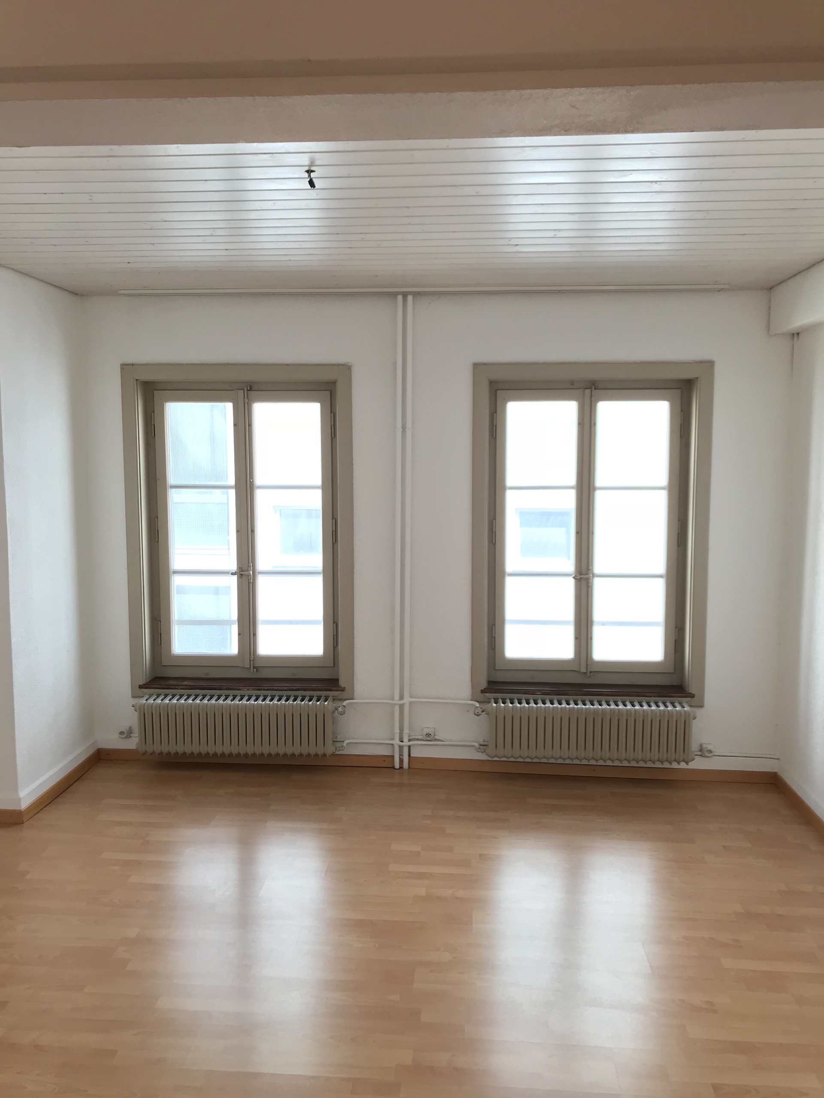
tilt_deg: -7.1
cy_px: 549
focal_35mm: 28
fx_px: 889
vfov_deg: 63.4
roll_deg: -0.2
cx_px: 412
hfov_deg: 49.7
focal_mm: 3.99
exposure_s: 1/100
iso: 25
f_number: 1.8
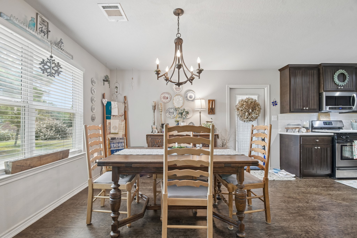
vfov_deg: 77.3
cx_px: 178
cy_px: 119
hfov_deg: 100.4
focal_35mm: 15
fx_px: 149
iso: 400
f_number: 8
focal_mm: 10
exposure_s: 1/2.5
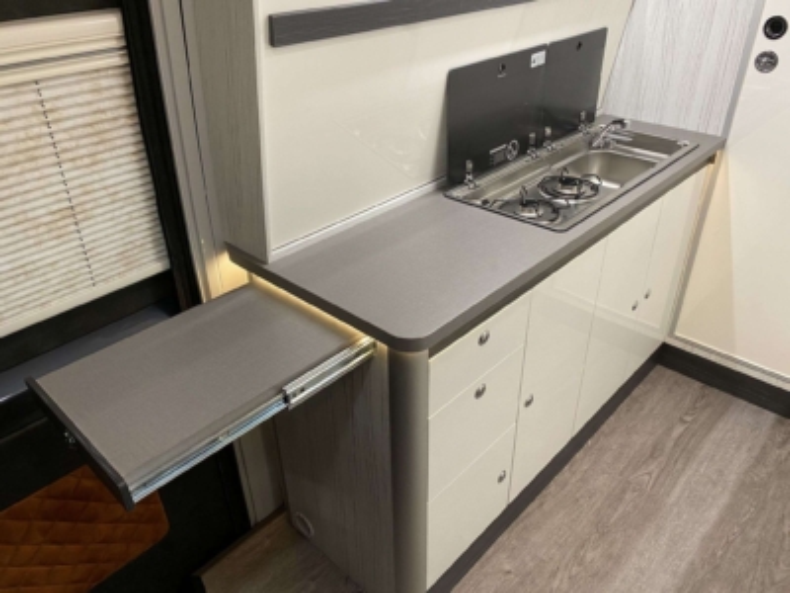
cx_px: 395
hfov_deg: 67.3
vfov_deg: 53.1
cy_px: 296
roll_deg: +1.2
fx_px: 593
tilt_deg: -28.0
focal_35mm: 26
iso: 100
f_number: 1.8
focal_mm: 4.25
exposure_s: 1/50
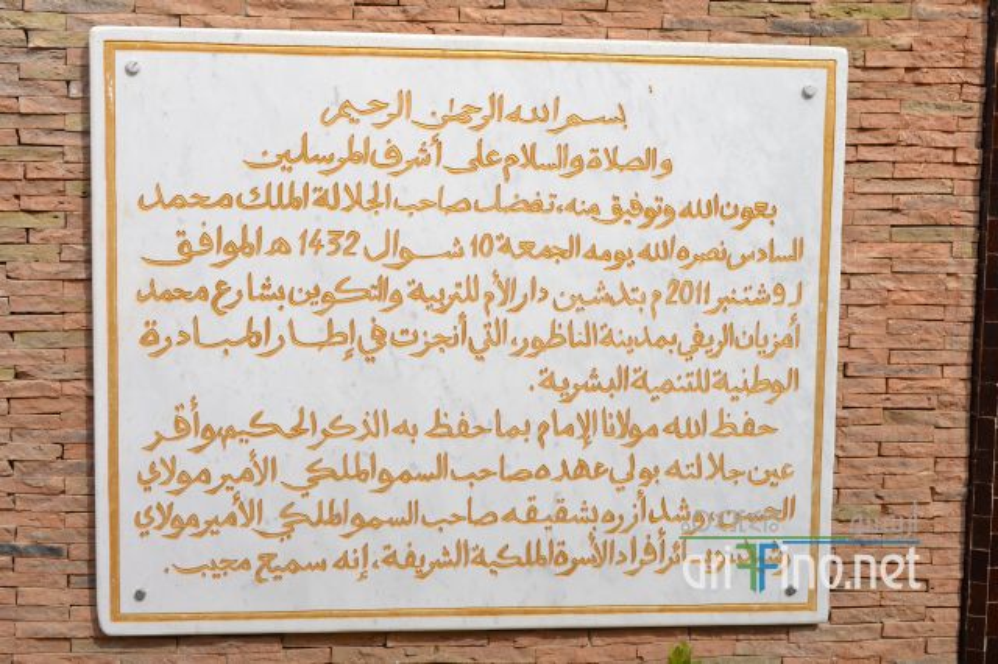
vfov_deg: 25.7
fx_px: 1455
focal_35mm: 52
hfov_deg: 37.9
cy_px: 332
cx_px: 499
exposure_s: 1/400
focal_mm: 35
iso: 100
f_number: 10
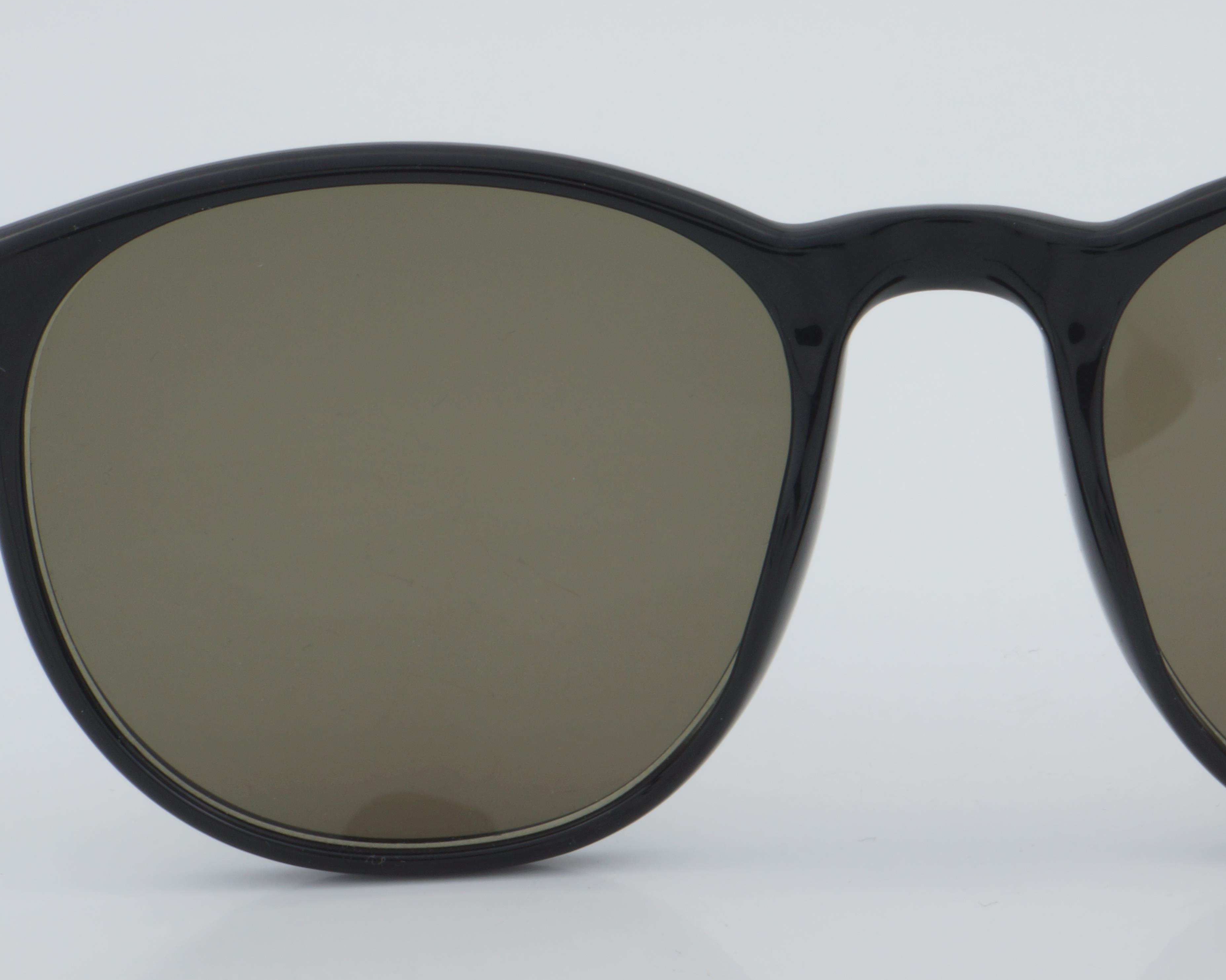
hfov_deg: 16.8
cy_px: 376
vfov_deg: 13.5
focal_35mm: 114
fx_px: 4136
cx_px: 945
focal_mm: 50
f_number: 32
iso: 100
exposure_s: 1/4
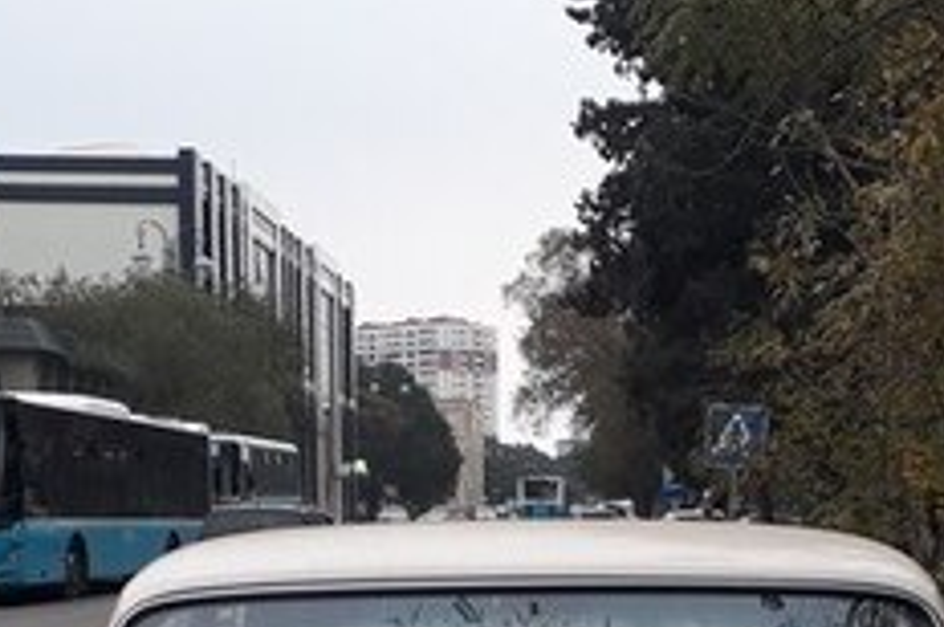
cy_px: 853
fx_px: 2095
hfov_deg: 25.3
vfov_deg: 16.0
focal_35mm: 80
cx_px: 570
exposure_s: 1/100
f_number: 1.9
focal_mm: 3.6
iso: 40
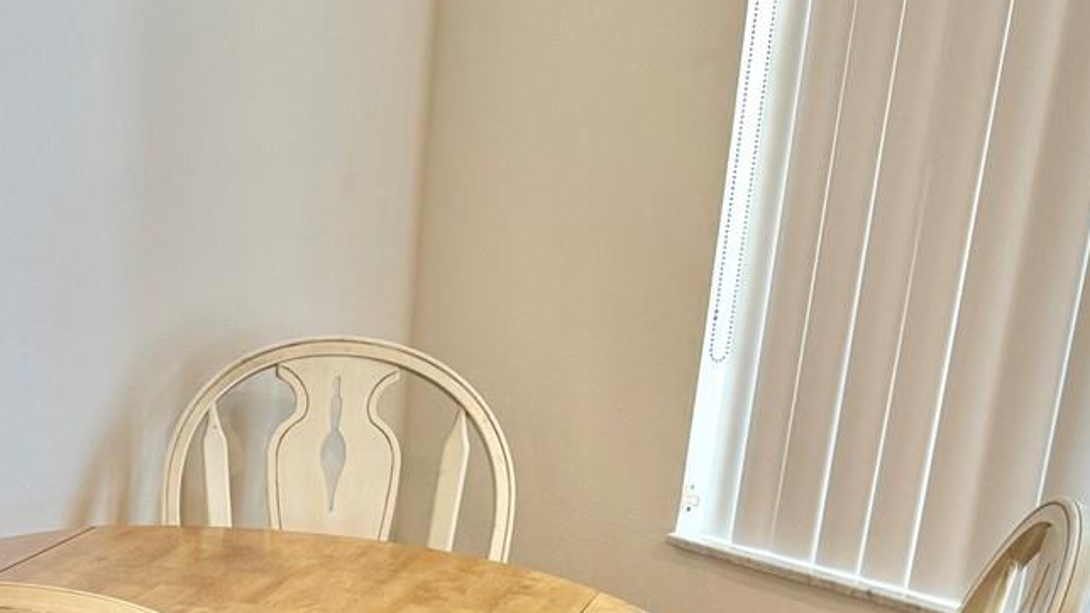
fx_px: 1878
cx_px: 208
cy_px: 804
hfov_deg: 31.5
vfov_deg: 17.4
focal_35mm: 65
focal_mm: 6.76
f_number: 1.78
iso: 200
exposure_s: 1/60
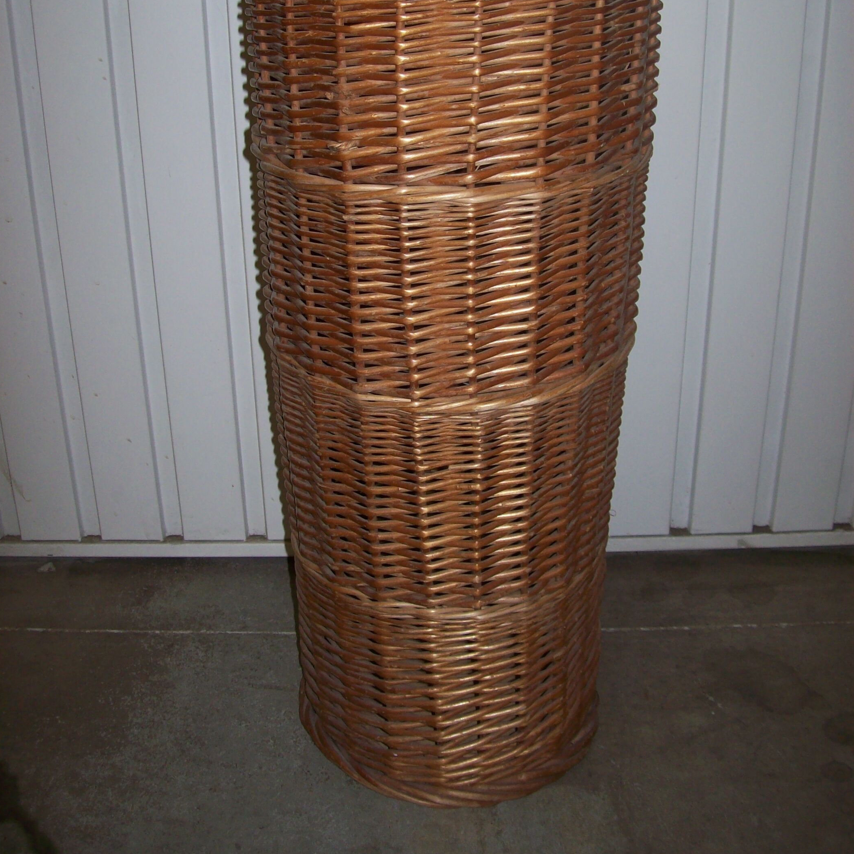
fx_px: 1200
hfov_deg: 39.2
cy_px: 284
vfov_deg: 38.7
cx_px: 424
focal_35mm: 43
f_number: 2.7
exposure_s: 1/64
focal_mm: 6
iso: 80
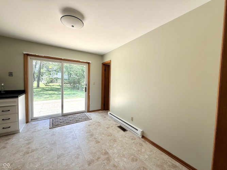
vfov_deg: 85.7
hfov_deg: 102.1
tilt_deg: -2.6
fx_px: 92
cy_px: 85
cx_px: 114
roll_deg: -2.4
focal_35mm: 14
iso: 64
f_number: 2.2
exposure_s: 1/200
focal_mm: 2.22
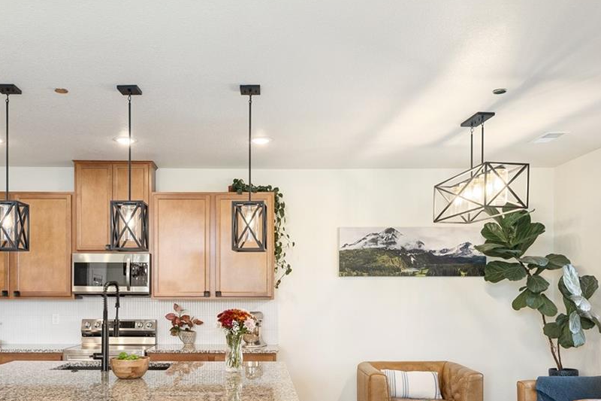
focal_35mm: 34
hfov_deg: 53.2
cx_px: 149
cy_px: 332
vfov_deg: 37.2
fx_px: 567
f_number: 8
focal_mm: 17
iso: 400
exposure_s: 1/20
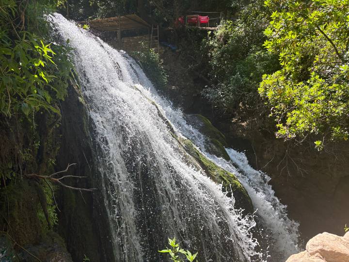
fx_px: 262
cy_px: 131
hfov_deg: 67.3
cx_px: 174
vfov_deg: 53.1
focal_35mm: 26
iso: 64
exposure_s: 1/959
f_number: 1.6
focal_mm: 5.96
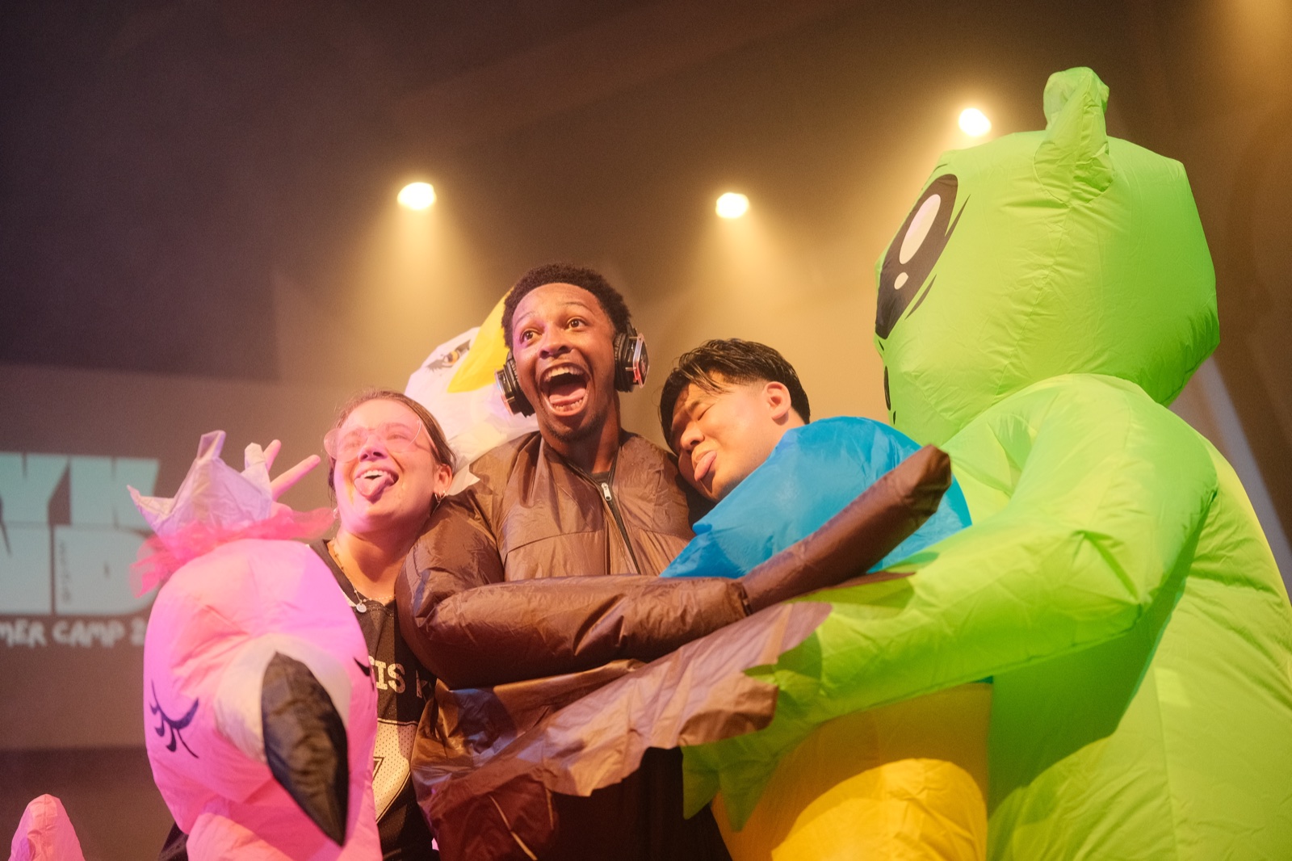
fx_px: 1471
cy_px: 430
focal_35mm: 41
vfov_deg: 32.6
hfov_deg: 47.4
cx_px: 646
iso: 2000
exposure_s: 1/400
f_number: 1.2
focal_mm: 27
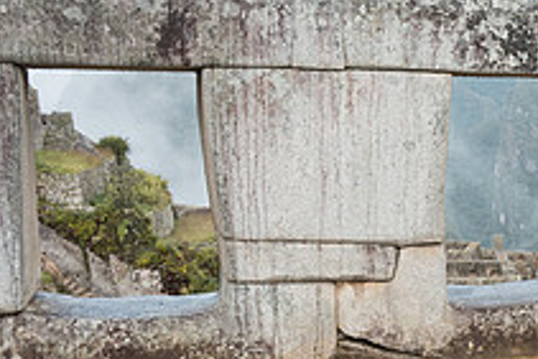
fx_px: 1151
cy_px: 327
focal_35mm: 77
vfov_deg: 17.5
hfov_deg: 24.7
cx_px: 576
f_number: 10
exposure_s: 1/200
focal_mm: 28
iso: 1250
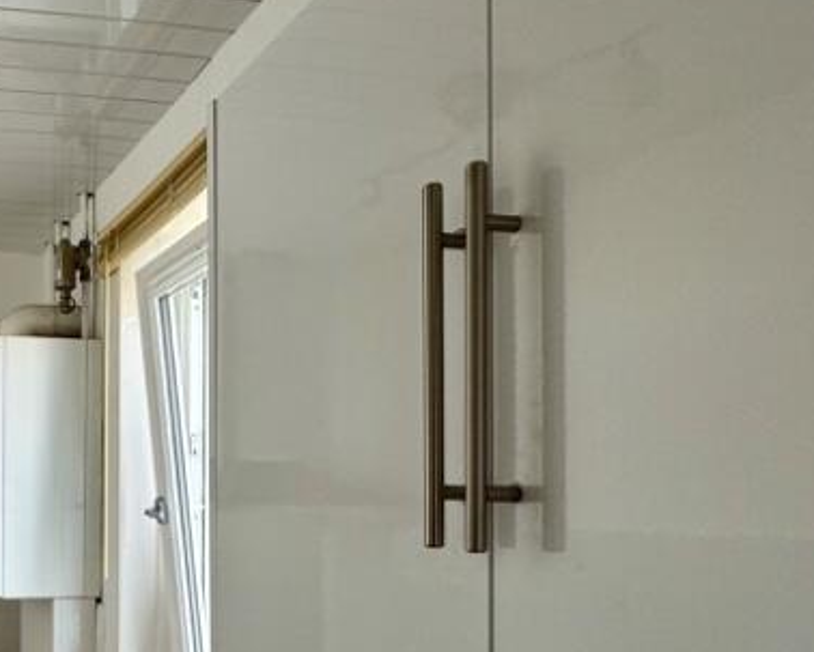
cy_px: 488
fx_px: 892
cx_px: -15
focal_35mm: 37
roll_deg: +0.1
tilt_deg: +1.4
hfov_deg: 41.9
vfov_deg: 39.1
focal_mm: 2.22
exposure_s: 1/99
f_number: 2.2
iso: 64
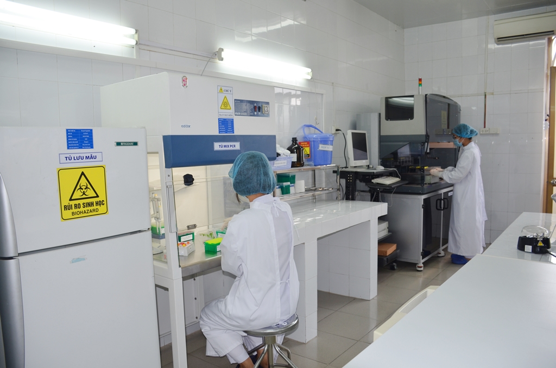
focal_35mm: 27
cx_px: 278
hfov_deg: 67.5
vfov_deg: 47.7
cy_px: 184
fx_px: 416
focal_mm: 18
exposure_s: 1/125
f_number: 3.5
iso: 200
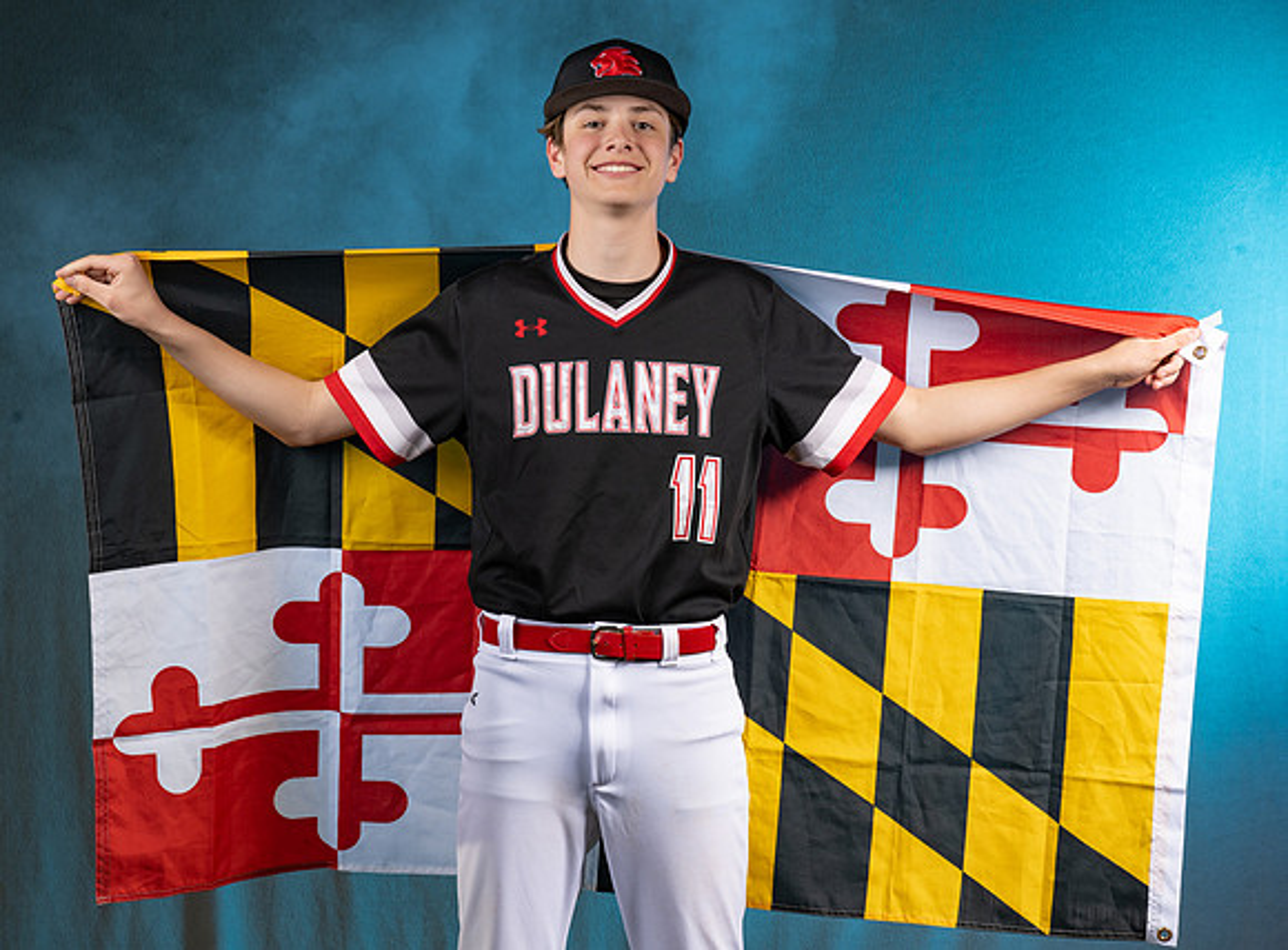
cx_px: 620
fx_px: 5337
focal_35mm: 144
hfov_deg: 13.8
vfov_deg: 10.2
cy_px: 447
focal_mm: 115
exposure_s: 1/200
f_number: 11
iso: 64
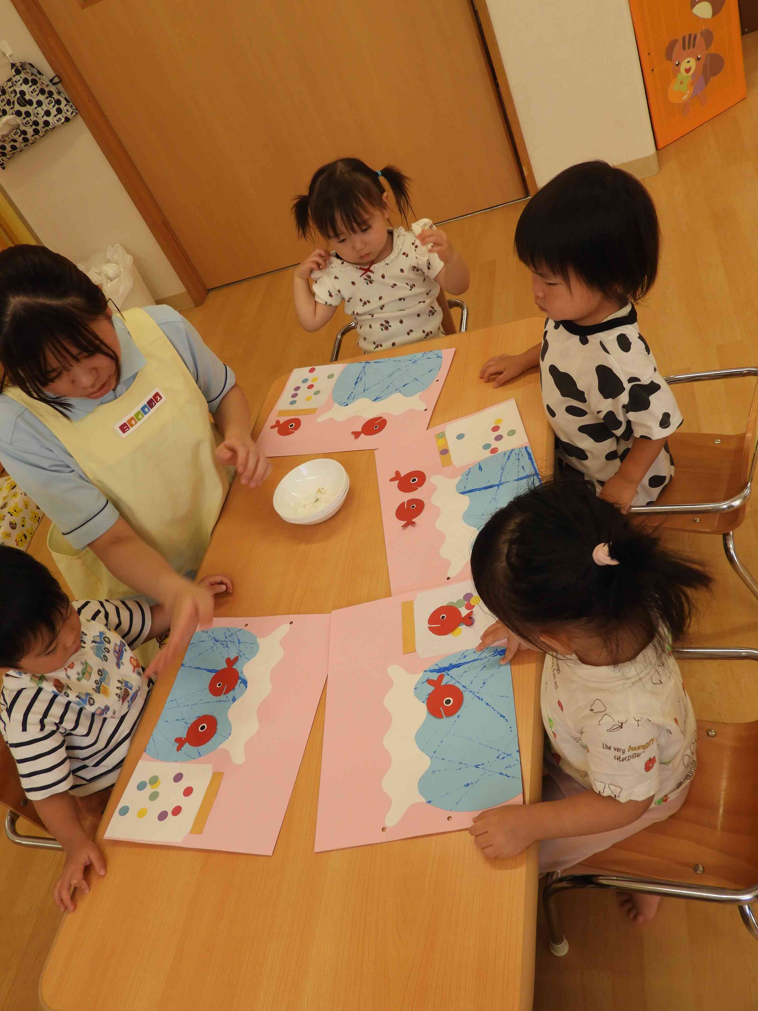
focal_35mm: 30
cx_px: 379
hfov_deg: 46.8
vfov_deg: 60.0
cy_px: 506
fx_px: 876
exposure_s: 1/60
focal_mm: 5.4
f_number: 3.5
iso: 100
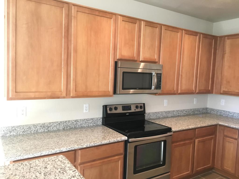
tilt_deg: -4.5
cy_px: 90
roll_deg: -2.2
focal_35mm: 29
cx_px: 120
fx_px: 200
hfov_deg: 61.7
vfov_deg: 48.2
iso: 200
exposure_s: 1/15
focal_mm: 4.15
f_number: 2.2
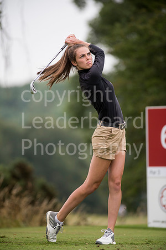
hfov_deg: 4.6
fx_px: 2075
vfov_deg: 6.9
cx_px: 83
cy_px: 125
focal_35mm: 300
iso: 800
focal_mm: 300
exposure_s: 1/1250
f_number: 4
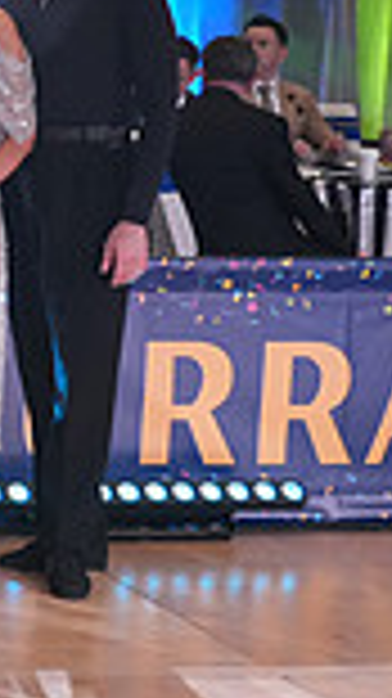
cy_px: 142
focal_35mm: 118
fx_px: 2184
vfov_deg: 18.0
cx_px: -820
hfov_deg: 8.4
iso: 3200
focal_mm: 30
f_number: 4
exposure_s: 1/500
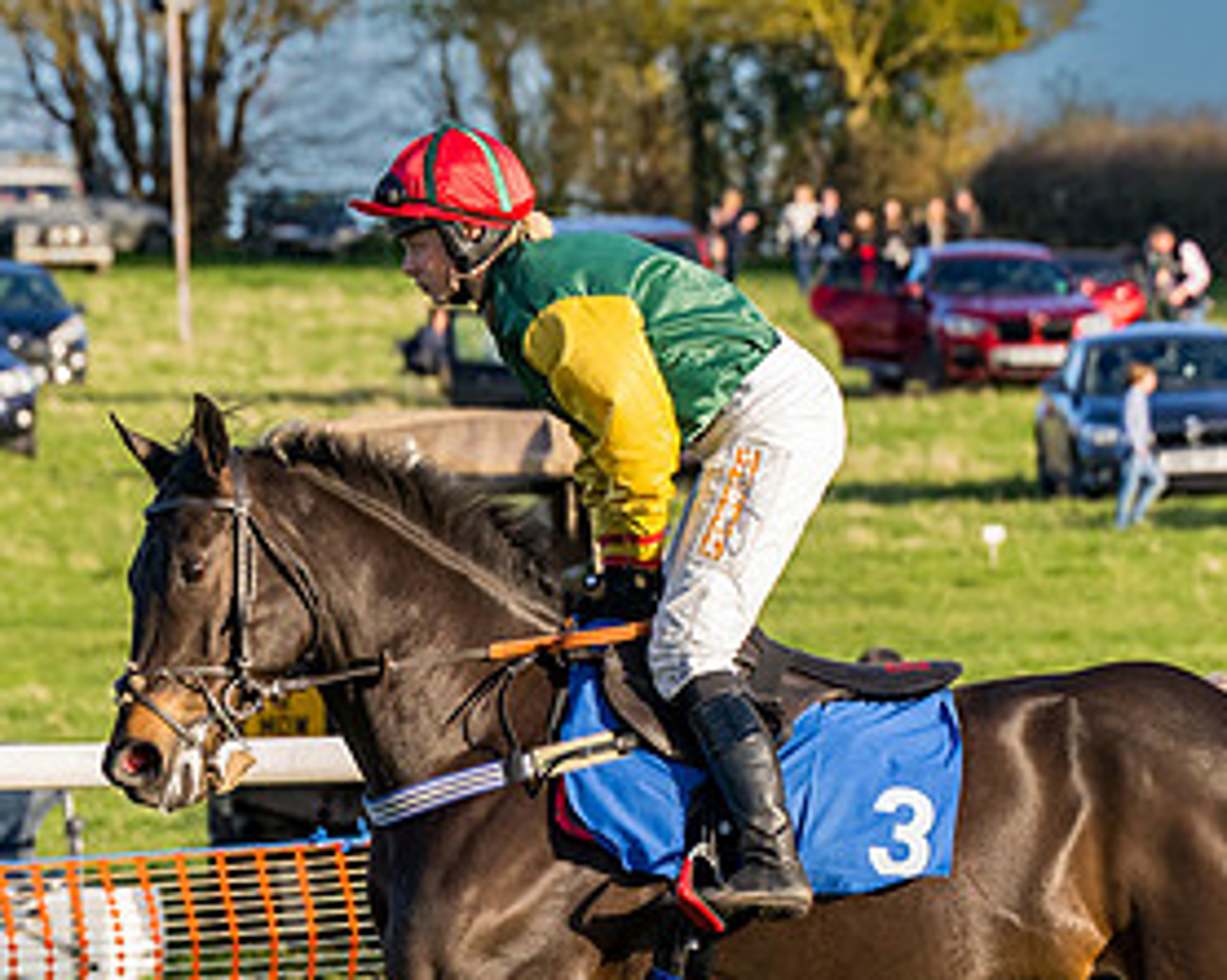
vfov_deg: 4.6
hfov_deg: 5.7
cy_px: 856
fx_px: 12266
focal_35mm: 338
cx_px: 651
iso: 400
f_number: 3.5
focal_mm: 91
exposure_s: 1/1600
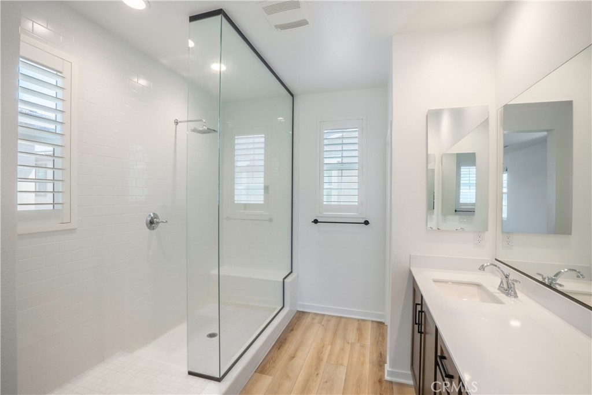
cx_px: 296
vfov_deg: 73.8
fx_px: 263
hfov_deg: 96.7
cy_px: 198
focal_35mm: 16
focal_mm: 16
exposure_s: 1/15
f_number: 22
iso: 100
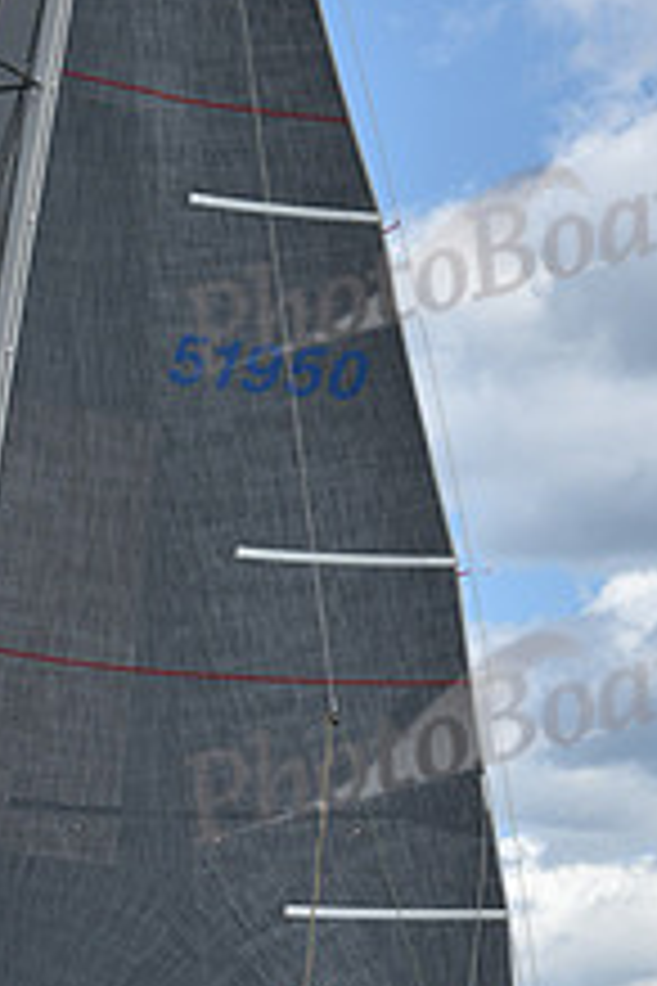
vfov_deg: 11.1
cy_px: 558
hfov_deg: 7.4
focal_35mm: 185
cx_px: -47
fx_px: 5064
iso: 320
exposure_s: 1/1250
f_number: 8
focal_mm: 70
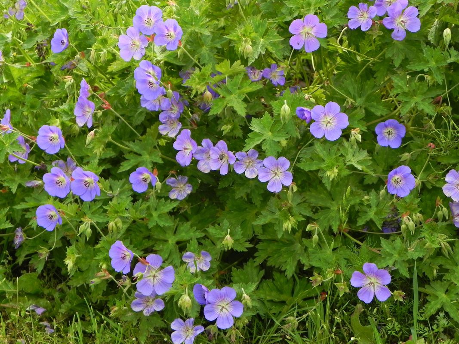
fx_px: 1260
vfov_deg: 15.6
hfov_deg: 20.7
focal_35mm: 95
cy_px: 172
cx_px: 230
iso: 160
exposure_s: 1/320
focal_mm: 16.9
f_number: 4.5
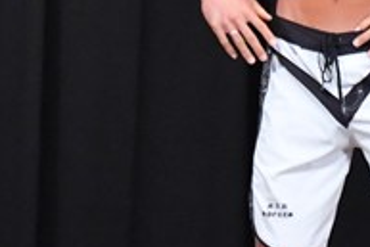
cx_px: 264
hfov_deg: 2.4
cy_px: 124
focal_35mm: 870
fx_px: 8948
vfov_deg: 1.6
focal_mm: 145
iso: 8000
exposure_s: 1/400
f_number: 5.6
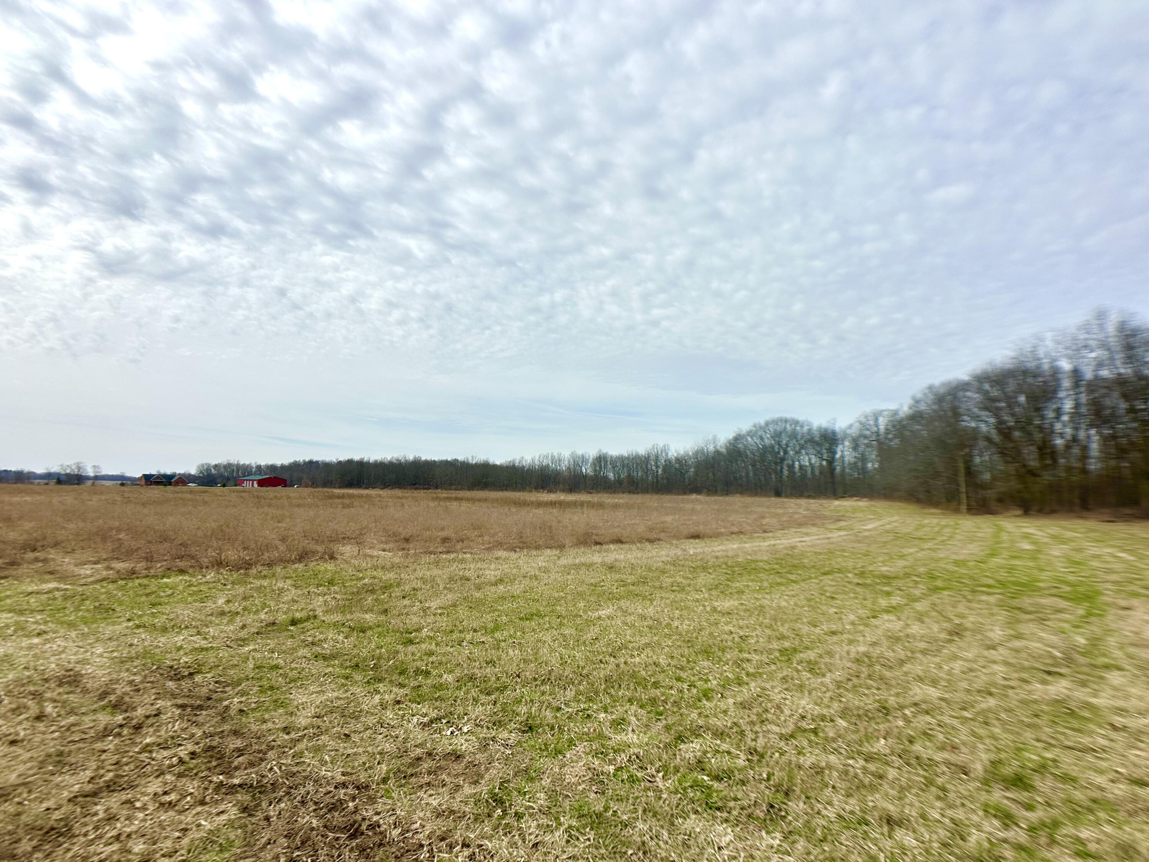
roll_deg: -2.0
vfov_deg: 56.8
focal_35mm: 24
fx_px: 797
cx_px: 574
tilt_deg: +4.6
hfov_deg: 71.6
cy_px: 431
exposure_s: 1/9709
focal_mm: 6.86
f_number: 1.78
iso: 80
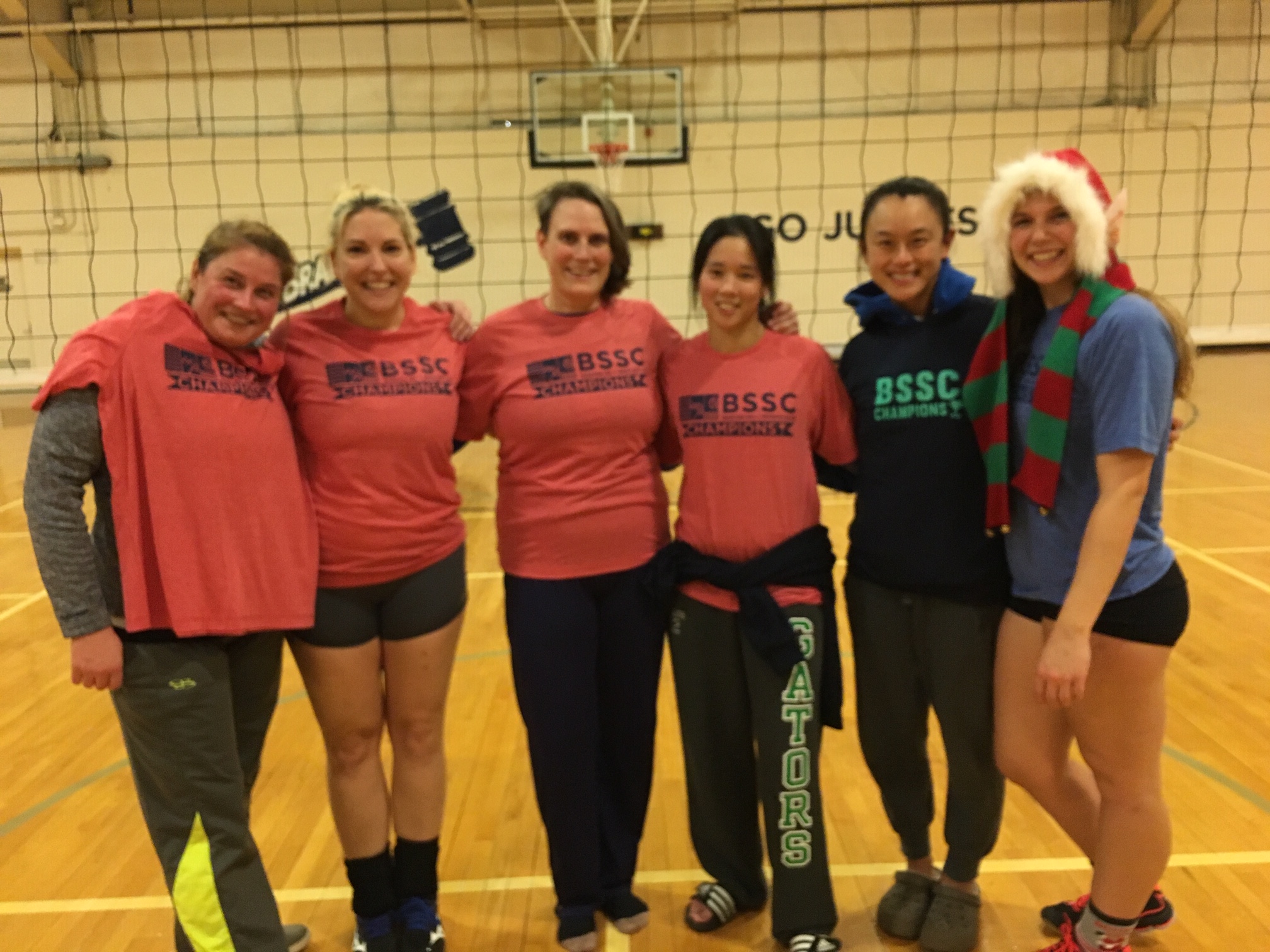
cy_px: 476
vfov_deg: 48.2
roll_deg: +1.8
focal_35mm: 29
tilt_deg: -10.3
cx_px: 635
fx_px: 1064
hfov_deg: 61.7
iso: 125
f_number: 2.2
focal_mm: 4.15
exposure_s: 1/30
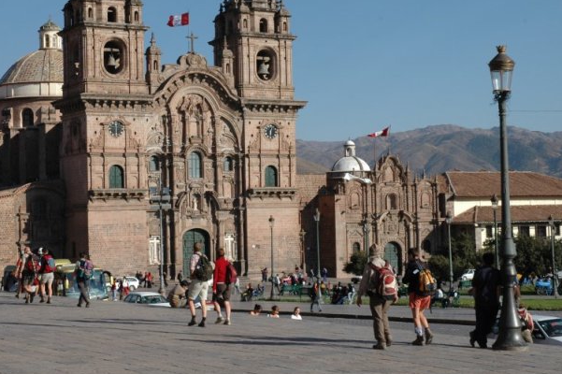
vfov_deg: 18.9
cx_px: 244
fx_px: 1123
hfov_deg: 28.1
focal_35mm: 72
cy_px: 161
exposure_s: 1/250
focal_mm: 40
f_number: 11
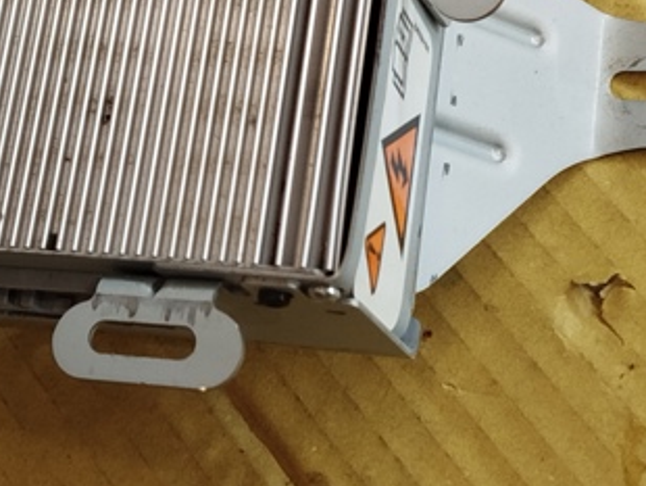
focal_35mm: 99
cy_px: 21
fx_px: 1849
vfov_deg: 14.8
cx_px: 135
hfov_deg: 19.6
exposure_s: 1/33
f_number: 1.7
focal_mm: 5.31
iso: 200
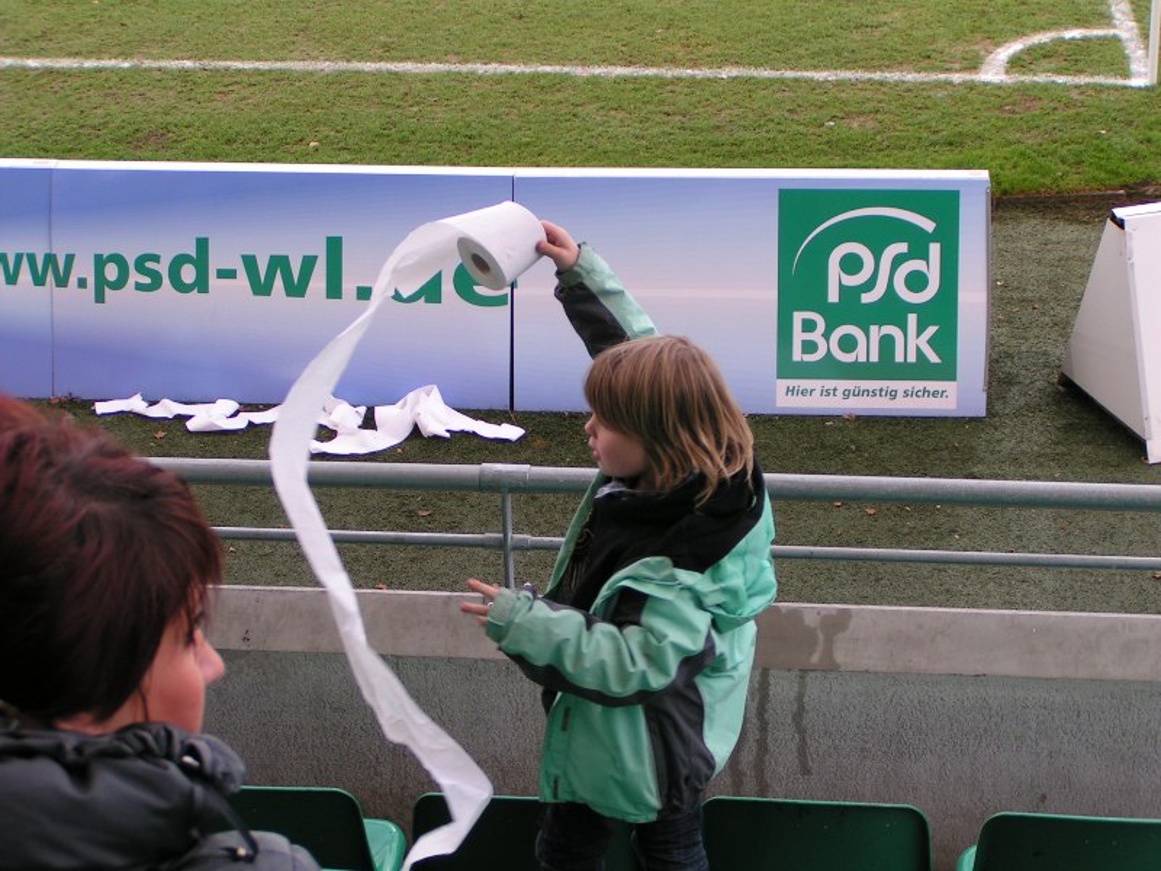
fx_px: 2415
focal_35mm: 72
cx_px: 580
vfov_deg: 20.4
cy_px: 436
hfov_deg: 27.0
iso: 50
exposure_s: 1/80
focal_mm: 11
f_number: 3.5
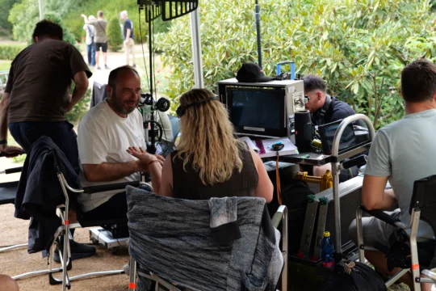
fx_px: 642
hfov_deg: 37.5
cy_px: 146
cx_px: 218
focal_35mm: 53
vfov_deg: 25.5
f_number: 6.3
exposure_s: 1/160
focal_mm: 53
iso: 1000
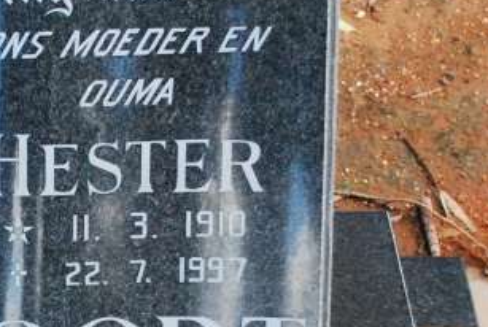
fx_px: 1901
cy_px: 242
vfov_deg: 9.8
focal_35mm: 140
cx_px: -78
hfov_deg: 14.2
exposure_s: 1/1000
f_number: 4.5
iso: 1600
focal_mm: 28
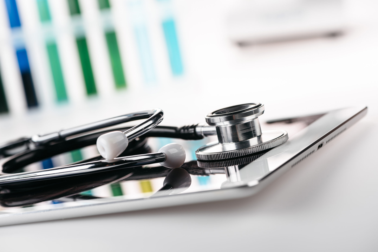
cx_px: 189
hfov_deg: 19.4
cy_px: 126
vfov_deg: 13.1
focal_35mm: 105
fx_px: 1103
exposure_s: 1/160
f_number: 10
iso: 64
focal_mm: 105
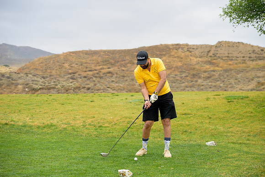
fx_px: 501
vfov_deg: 20.0
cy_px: 88
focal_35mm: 68
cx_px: 132
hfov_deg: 29.6
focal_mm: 68
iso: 800
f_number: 4
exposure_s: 1/2500
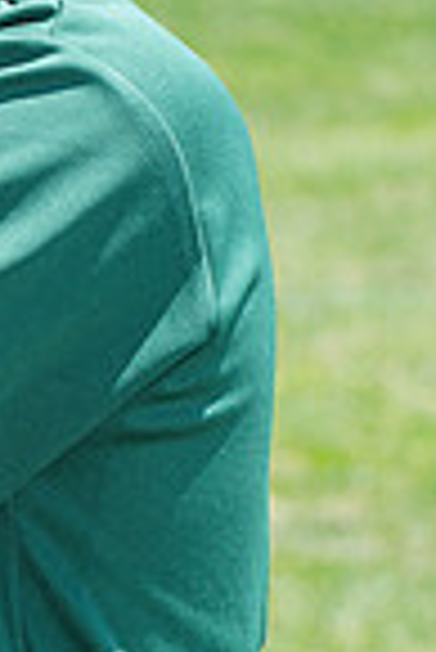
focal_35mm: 625
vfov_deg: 3.3
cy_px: -288
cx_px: -182
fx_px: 11326
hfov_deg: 2.2
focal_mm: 156
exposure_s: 1/200
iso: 200
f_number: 10
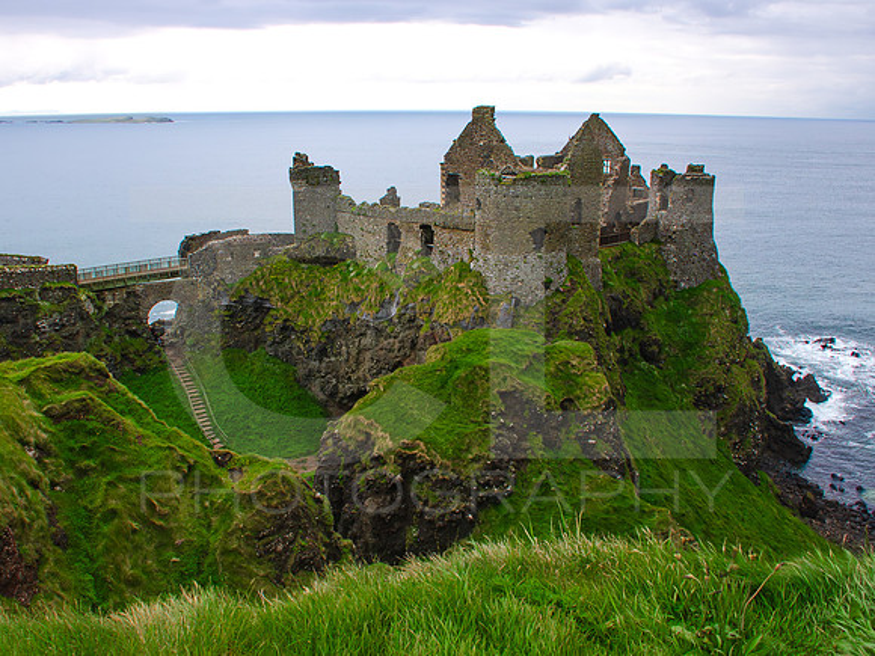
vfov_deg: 47.1
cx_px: 411
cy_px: 328
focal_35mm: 30
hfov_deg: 60.3
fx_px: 752
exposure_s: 1/20
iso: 500
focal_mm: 18
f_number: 18
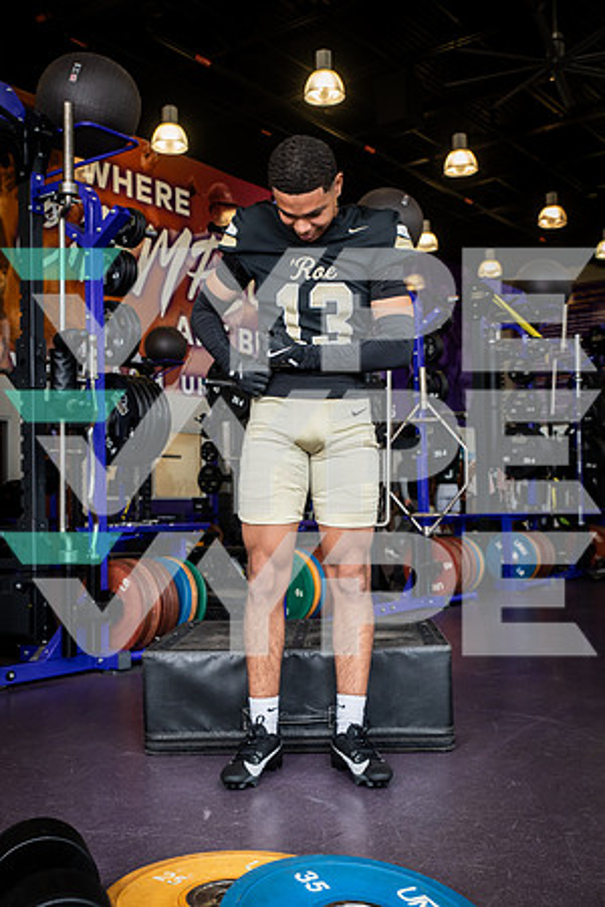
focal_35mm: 38
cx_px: 302
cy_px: 454
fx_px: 958
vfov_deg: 50.7
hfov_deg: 35.1
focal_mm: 38
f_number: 5.6
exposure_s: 1/250
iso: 500
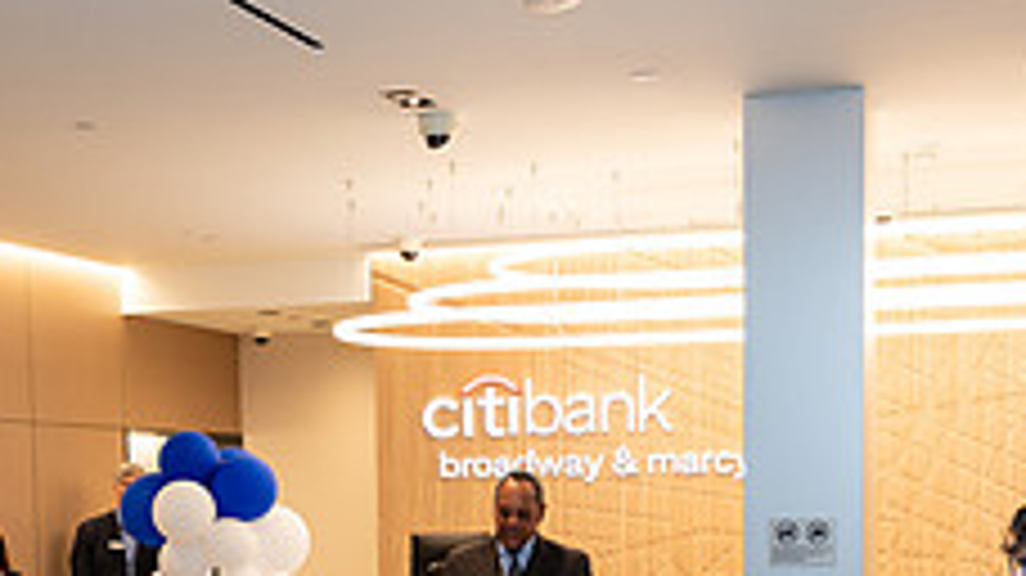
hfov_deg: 31.4
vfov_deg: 17.3
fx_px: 1822
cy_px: 662
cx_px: 482
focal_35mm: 67
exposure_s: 1/160
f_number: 4
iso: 400
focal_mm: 24
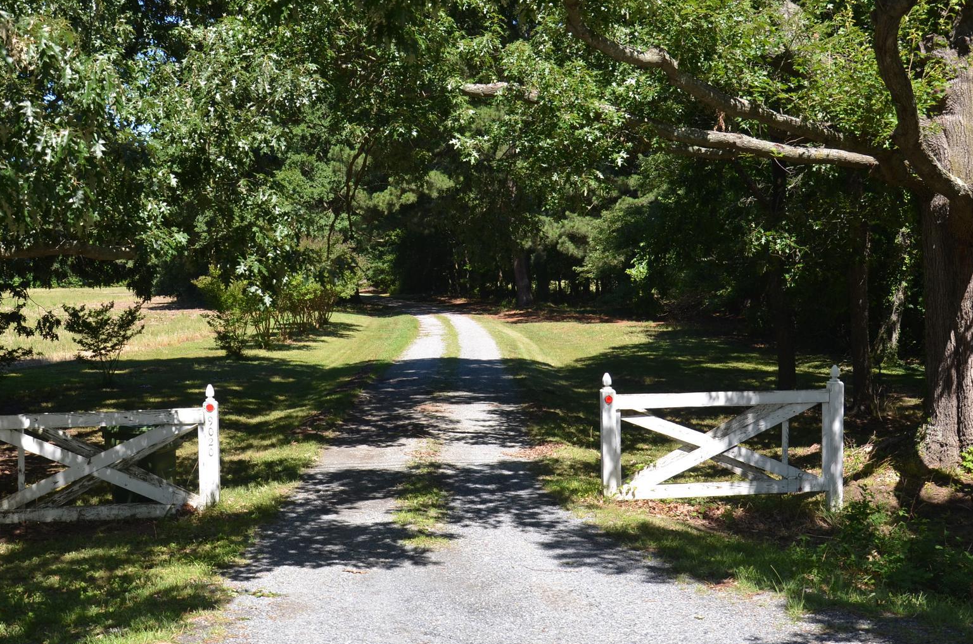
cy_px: 322
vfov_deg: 30.4
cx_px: 451
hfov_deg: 44.6
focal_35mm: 44
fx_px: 1187
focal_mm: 22
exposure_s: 1/250
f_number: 5.6
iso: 100
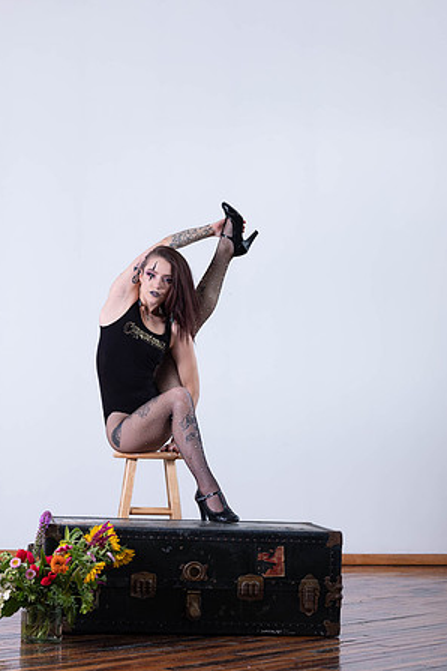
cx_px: 205
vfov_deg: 24.4
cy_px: 398
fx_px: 1546
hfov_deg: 16.5
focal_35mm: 83
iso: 500
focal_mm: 63
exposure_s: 1/80
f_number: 5.6
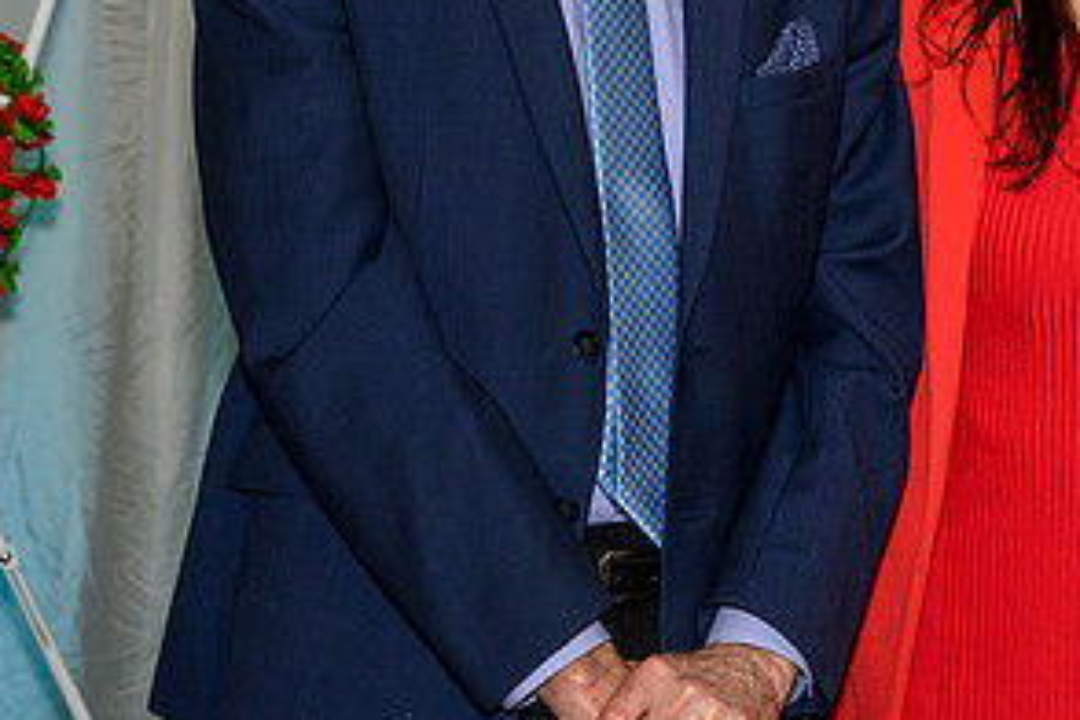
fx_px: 3240
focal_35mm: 108
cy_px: 56
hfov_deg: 18.5
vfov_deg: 12.6
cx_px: 1018
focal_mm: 49
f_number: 4
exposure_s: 1/100
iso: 2500
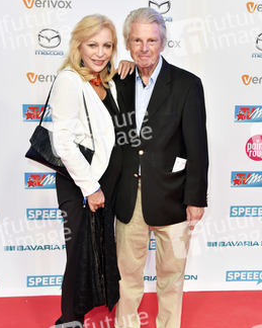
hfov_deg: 29.7
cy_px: 184
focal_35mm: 51
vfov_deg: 36.6
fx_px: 495
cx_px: 129
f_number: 6.3
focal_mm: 44
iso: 1250
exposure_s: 1/160
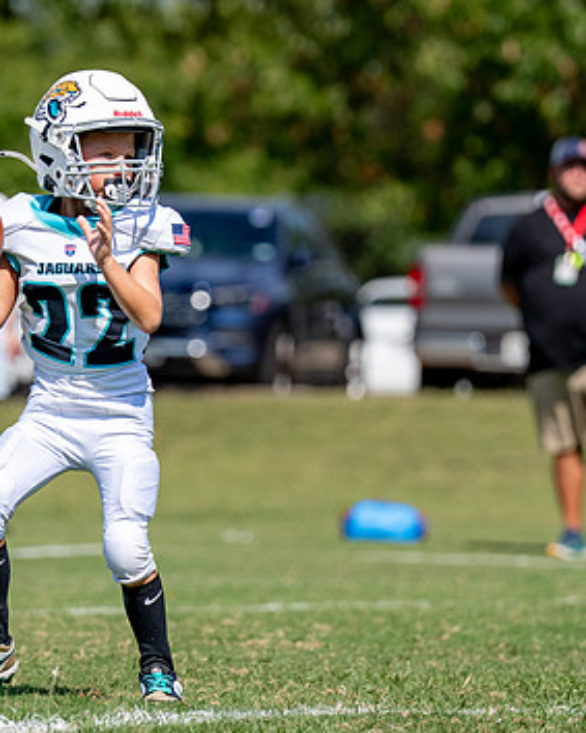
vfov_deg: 4.8
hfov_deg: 3.9
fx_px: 8697
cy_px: 327
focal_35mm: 401
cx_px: 102
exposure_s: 1/4000
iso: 200
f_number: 2.8
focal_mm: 151
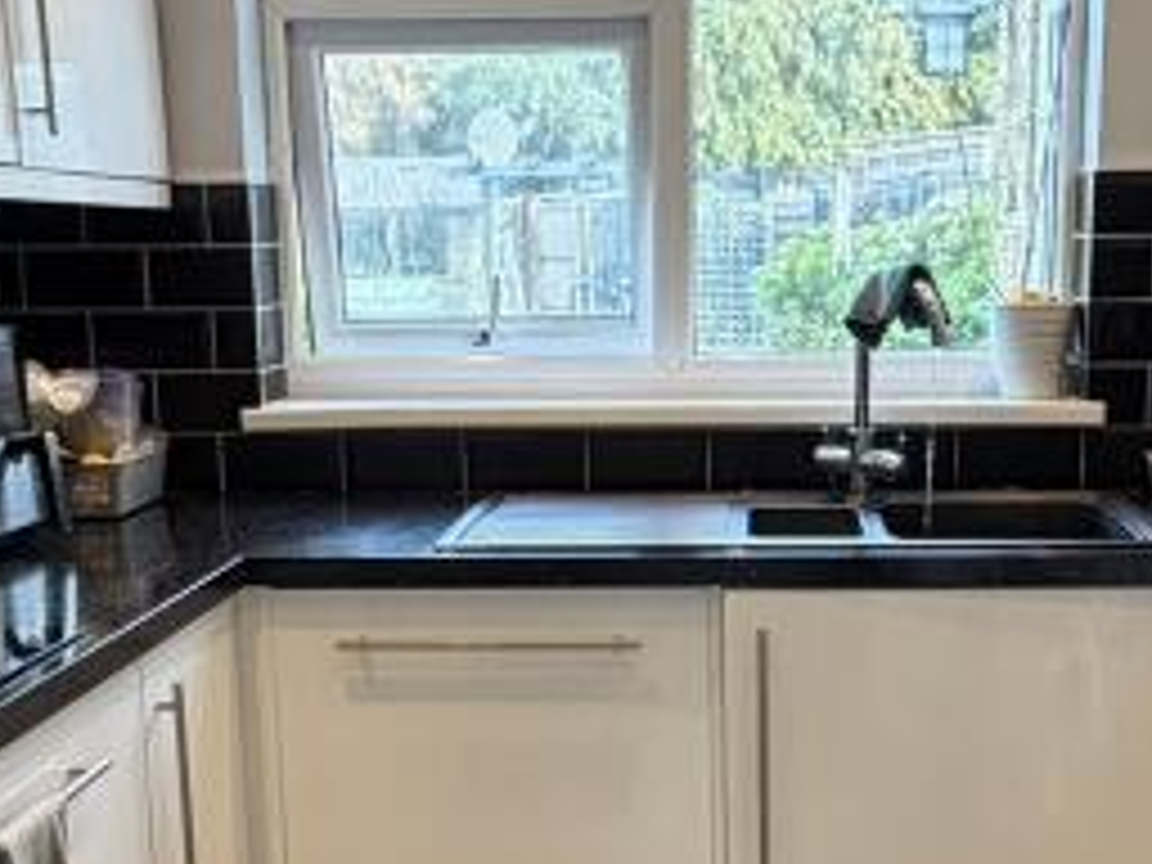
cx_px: 684
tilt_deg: -11.6
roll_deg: +0.5
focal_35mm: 56
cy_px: 634
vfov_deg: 25.8
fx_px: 1864
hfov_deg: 34.3
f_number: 2.2
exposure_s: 1/100
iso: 200
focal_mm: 2.22
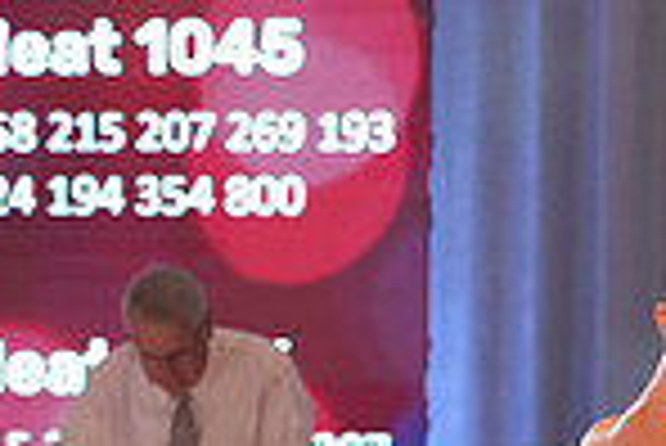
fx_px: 7629
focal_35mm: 412
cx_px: 891
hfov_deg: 5.0
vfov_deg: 3.3
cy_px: 800
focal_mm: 105
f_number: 4
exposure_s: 1/500
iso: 4000
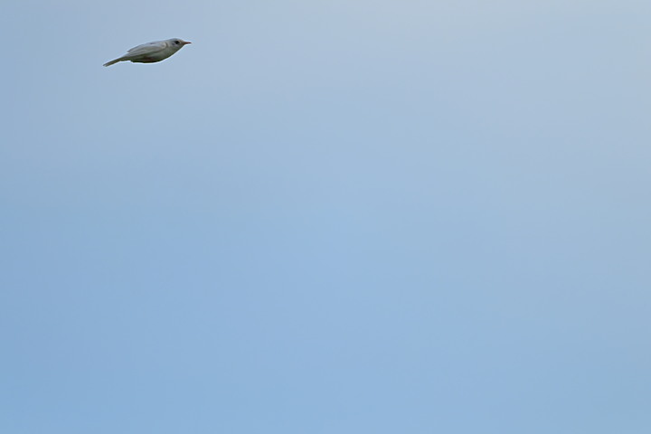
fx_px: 9041
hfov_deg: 4.1
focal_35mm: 500
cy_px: 217
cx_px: 326
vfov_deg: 2.7
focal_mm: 500
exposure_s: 1/3200
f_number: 5.6
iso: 220
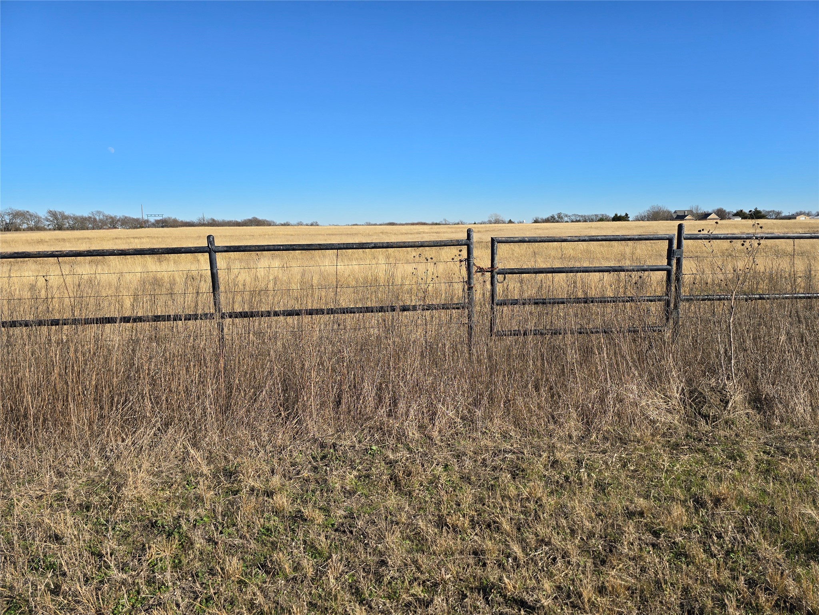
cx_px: 410
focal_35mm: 23
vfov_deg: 58.9
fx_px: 544
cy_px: 308
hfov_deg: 73.9
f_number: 1.7
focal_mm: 6.3
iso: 12
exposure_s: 1/816
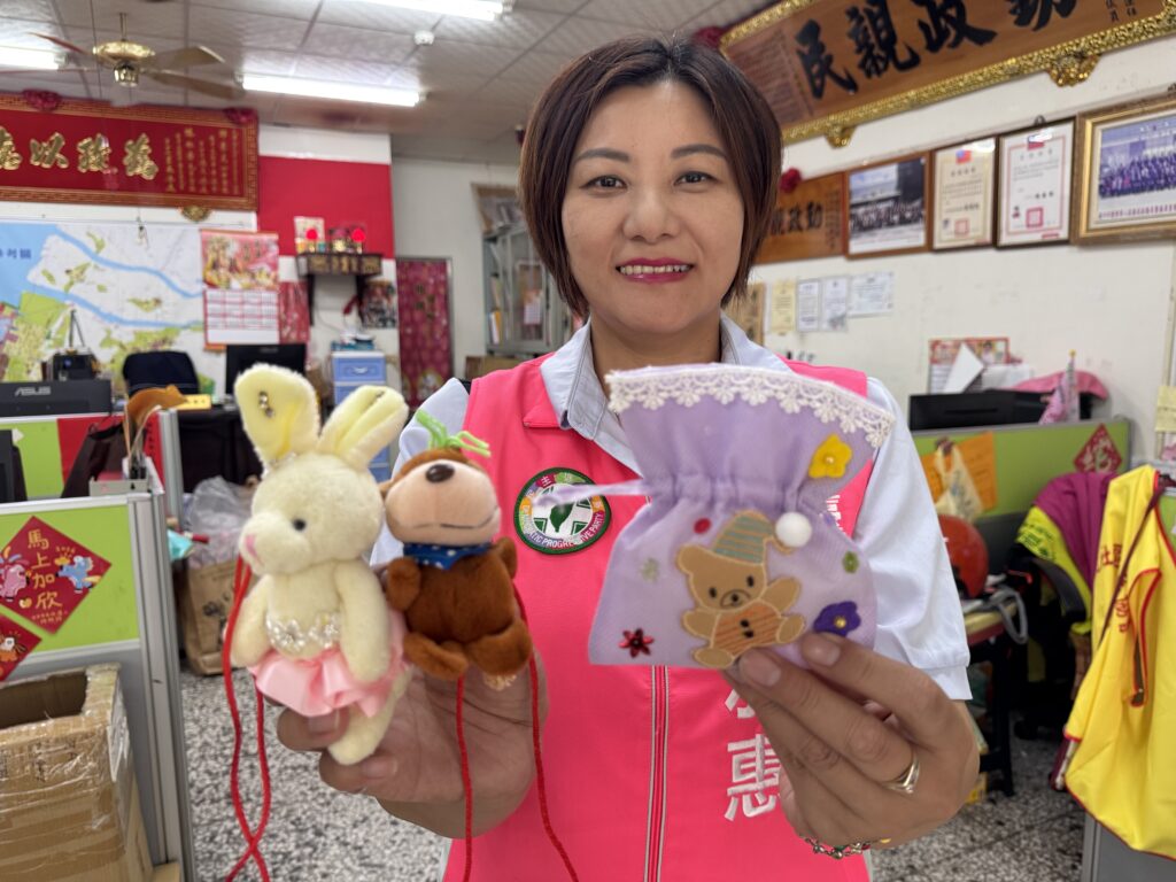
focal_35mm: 24
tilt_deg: -6.9
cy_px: 441
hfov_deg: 71.6
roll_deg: +0.6
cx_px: 588
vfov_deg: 56.8
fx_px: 815
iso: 200
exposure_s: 1/60
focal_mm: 6.76
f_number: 1.78
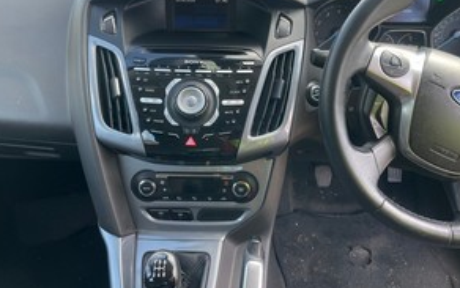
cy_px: 113
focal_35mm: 33
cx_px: 241
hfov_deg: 58.1
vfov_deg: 38.2
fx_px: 414
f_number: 1.6
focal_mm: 4.2
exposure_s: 1/121
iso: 50
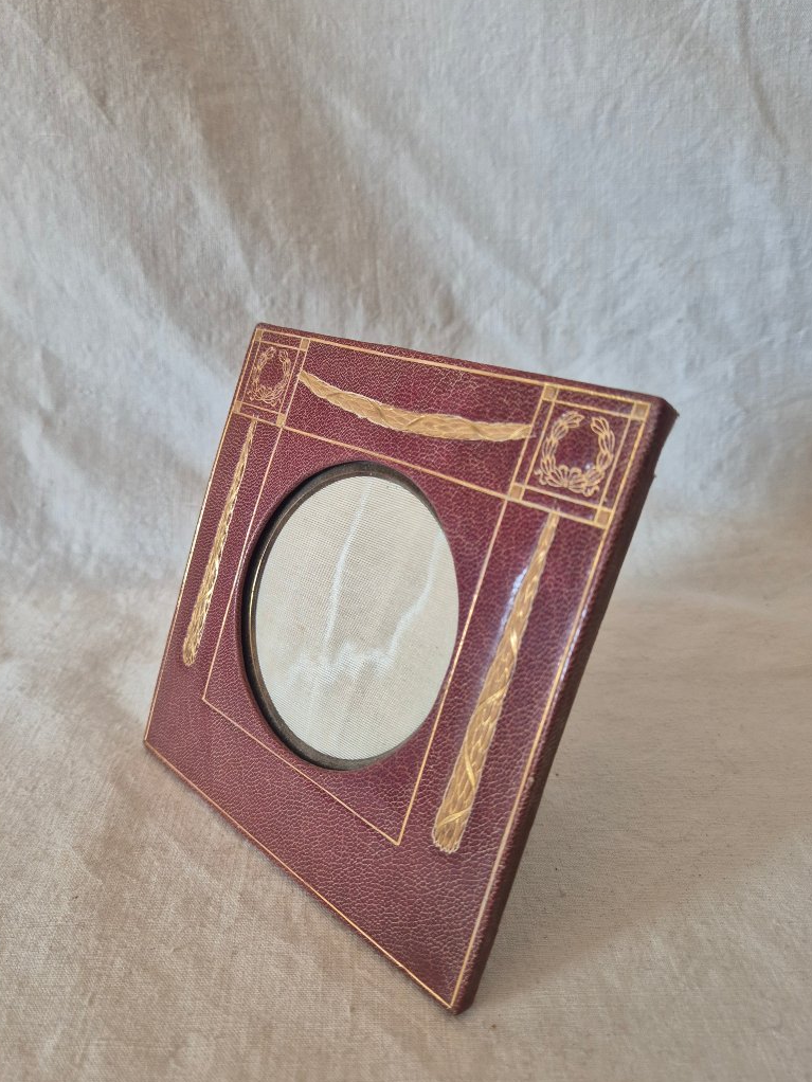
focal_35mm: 27
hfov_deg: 51.3
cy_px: 571
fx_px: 844
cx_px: 380
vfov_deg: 65.3
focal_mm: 5.4
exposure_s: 1/180
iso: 160
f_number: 1.8
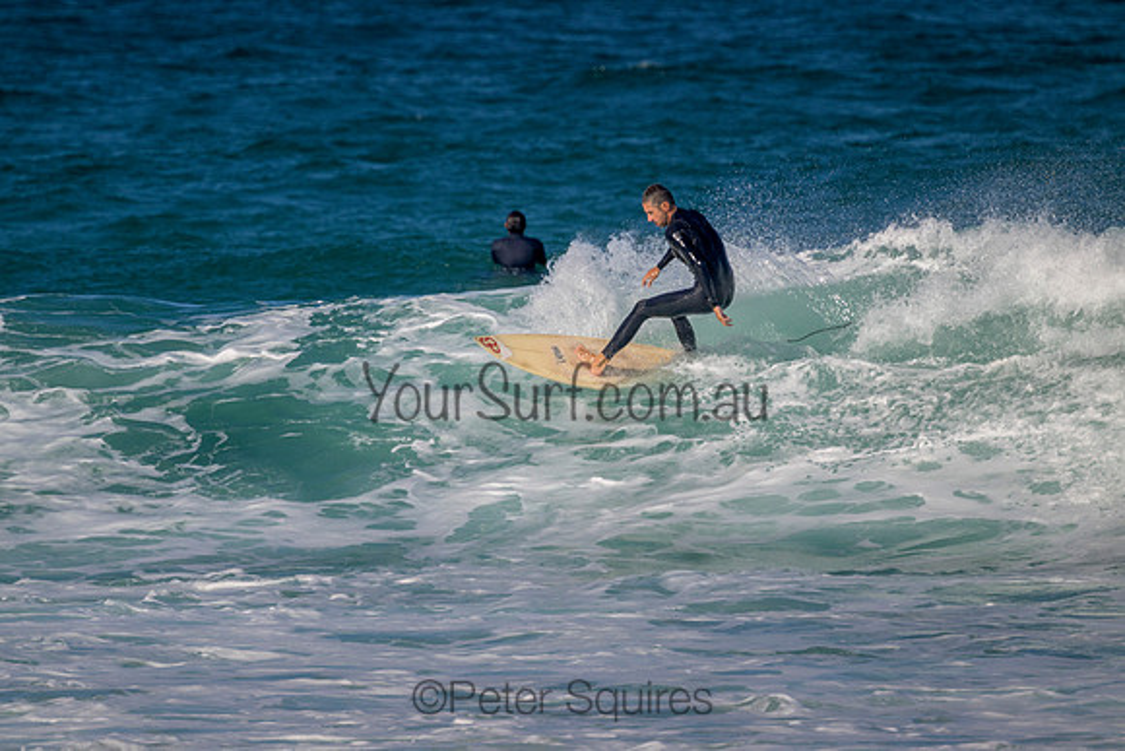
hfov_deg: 2.6
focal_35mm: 800
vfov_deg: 1.7
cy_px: 376
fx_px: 25005
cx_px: 562
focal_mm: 800
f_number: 11
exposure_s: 1/2000
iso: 800
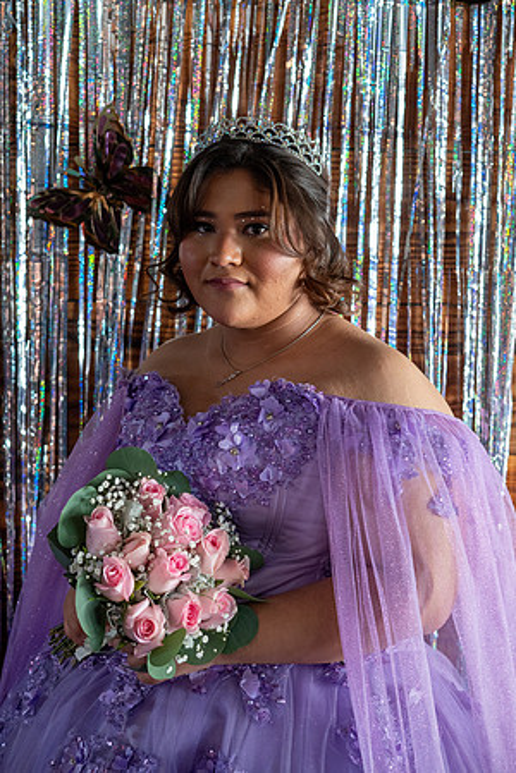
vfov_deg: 33.4
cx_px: 258
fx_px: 1290
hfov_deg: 22.6
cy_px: 386
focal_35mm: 60
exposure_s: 1/250
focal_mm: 60
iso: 2000
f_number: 5
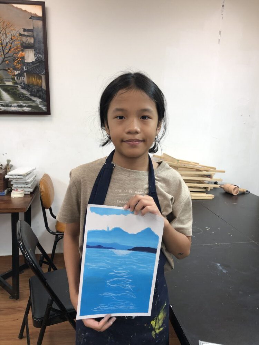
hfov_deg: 49.7
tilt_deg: -11.0
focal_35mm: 28
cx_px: 130
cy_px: 172
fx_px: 279
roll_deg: -2.3
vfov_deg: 63.4
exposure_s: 1/40
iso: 25
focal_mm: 3.99
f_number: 1.8
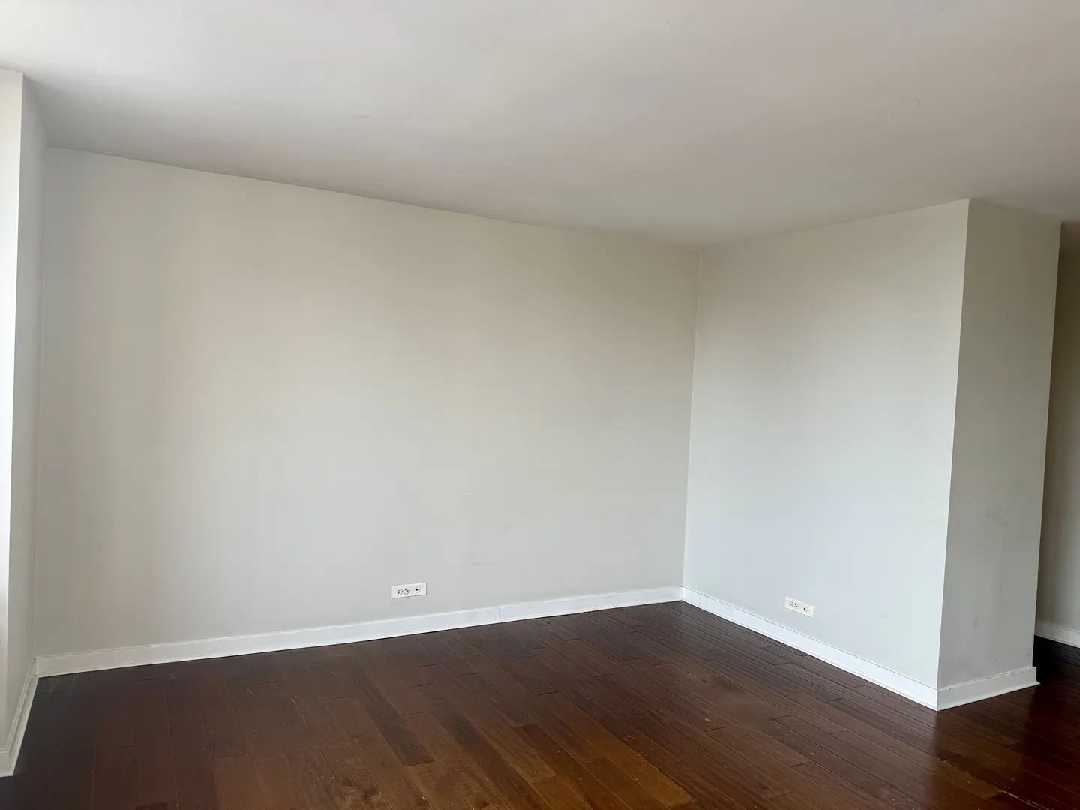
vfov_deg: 56.8
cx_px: 540
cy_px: 405
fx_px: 749
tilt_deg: -1.1
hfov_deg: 71.6
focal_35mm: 24
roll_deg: -2.9
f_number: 1.78
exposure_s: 1/128
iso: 50
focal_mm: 6.76
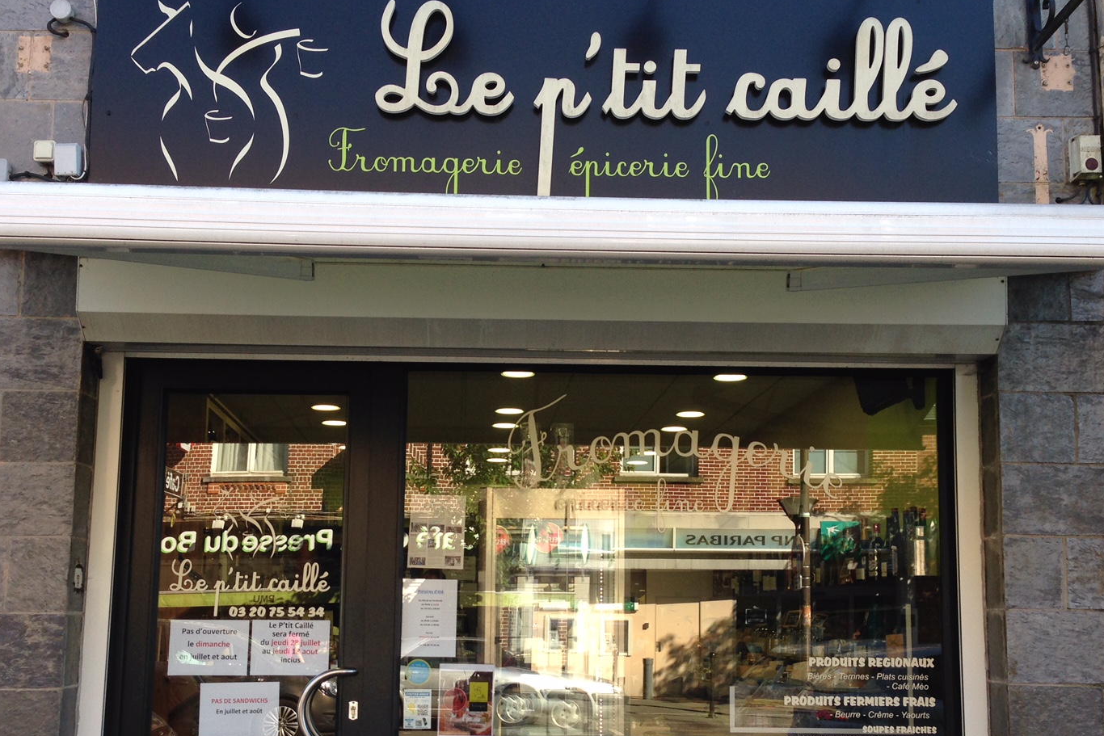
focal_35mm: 41
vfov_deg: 32.4
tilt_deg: +6.3
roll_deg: +0.7
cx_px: 538
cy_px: 483
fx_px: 1257
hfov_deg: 47.4
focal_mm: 4.12
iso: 50
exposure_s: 1/202
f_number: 2.4
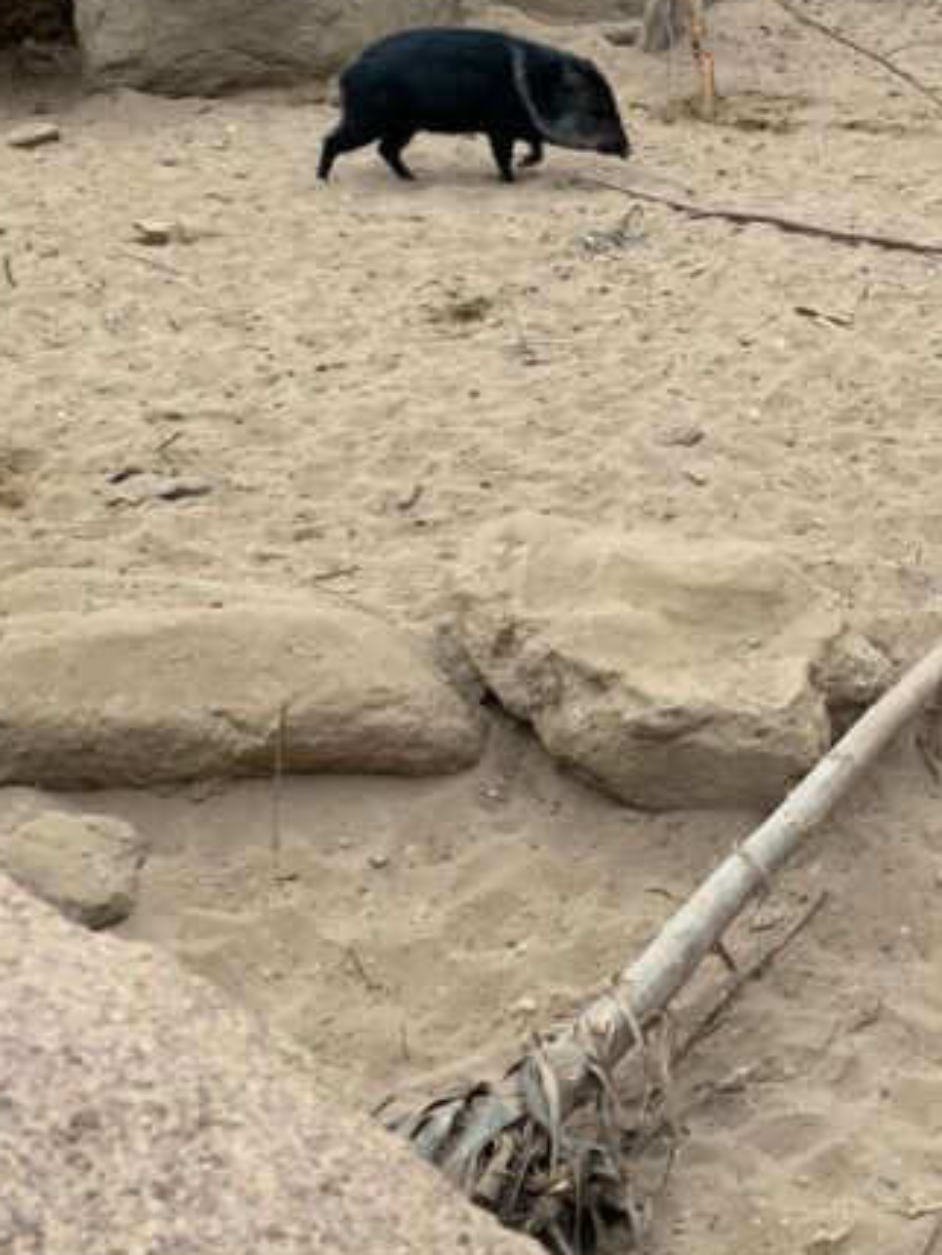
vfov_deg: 30.6
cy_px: 284
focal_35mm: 62
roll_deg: +0.7
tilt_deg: -12.7
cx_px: 878
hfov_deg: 23.0
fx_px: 2248
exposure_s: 1/91
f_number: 1.8
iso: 100
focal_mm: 4.25
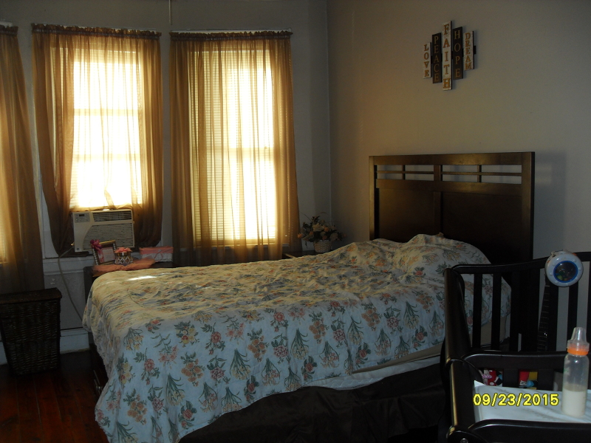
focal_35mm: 34
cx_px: 296
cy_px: 222
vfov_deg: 41.8
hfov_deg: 54.0
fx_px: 580
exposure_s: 1/45
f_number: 2.8
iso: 100
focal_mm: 6.3
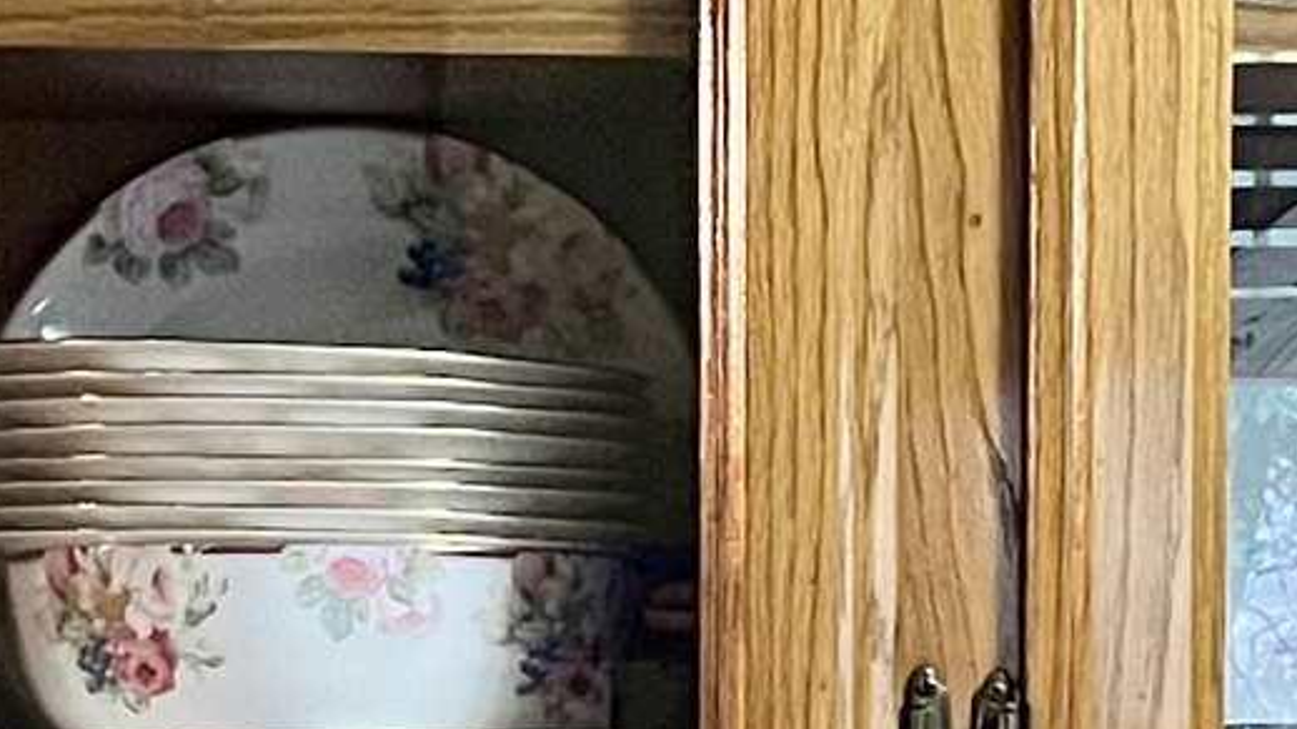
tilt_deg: -3.9
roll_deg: +0.6
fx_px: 5776
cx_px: 906
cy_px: 959
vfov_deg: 7.1
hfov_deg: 12.8
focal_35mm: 168
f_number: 1.6
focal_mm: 5.1
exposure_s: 1/40
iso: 640
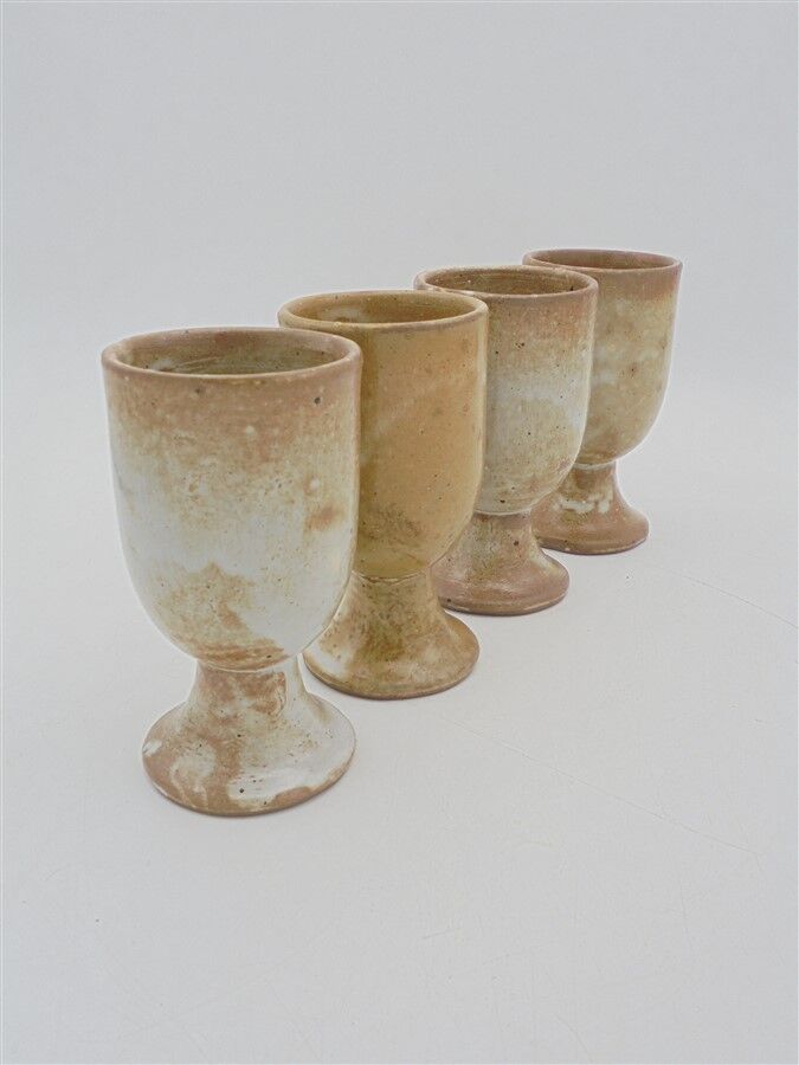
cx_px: 400
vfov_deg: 54.0
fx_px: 1046
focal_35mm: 34
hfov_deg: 41.8
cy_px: 532
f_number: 4
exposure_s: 1/40
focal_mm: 6.1
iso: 100
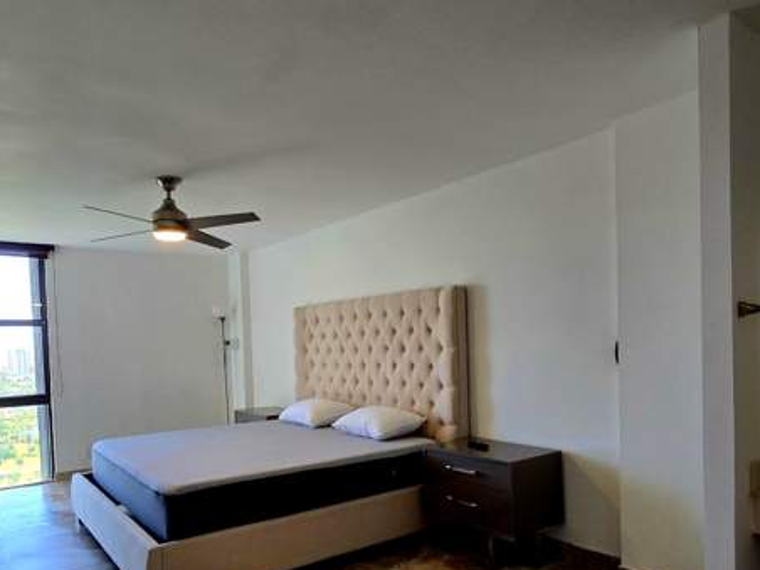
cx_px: 319
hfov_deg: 73.4
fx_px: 505
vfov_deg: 57.8
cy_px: 370
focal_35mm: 23
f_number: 2.2
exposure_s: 1/60.2
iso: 64
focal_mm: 2.2
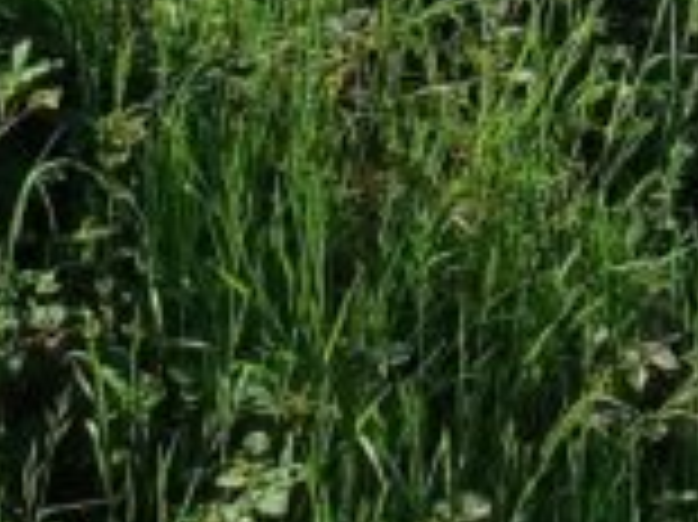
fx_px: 3325
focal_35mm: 165
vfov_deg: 8.0
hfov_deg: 11.4
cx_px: 1099
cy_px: -936
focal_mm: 4.65
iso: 50
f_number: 1.8
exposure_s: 1/962
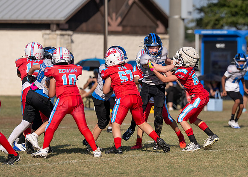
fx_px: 2318
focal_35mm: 329
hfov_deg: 6.1
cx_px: 190
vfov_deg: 4.4
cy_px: 95
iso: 100
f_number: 3.2
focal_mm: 200
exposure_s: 1/3200
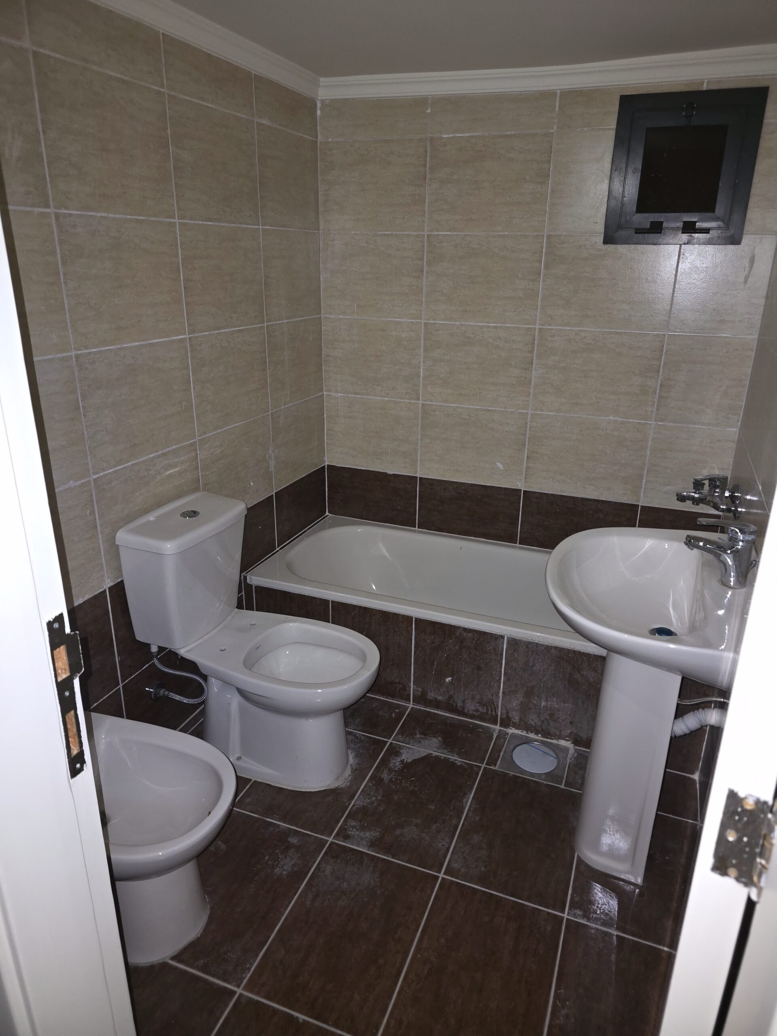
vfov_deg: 73.9
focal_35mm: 23
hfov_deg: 58.9
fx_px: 688
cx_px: 388
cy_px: 518
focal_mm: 6.3
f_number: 1.7
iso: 160
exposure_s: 1/12
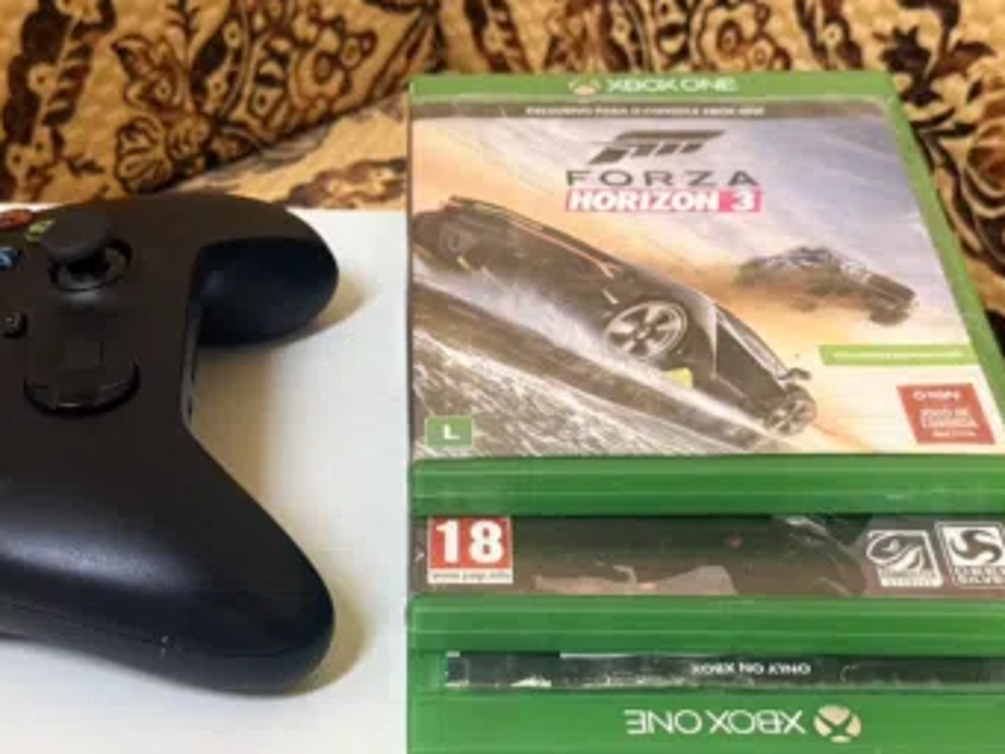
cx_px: 448
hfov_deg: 42.0
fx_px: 1307
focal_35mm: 45
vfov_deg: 32.1
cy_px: 459
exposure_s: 1/50
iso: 320
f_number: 1.78
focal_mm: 6.76
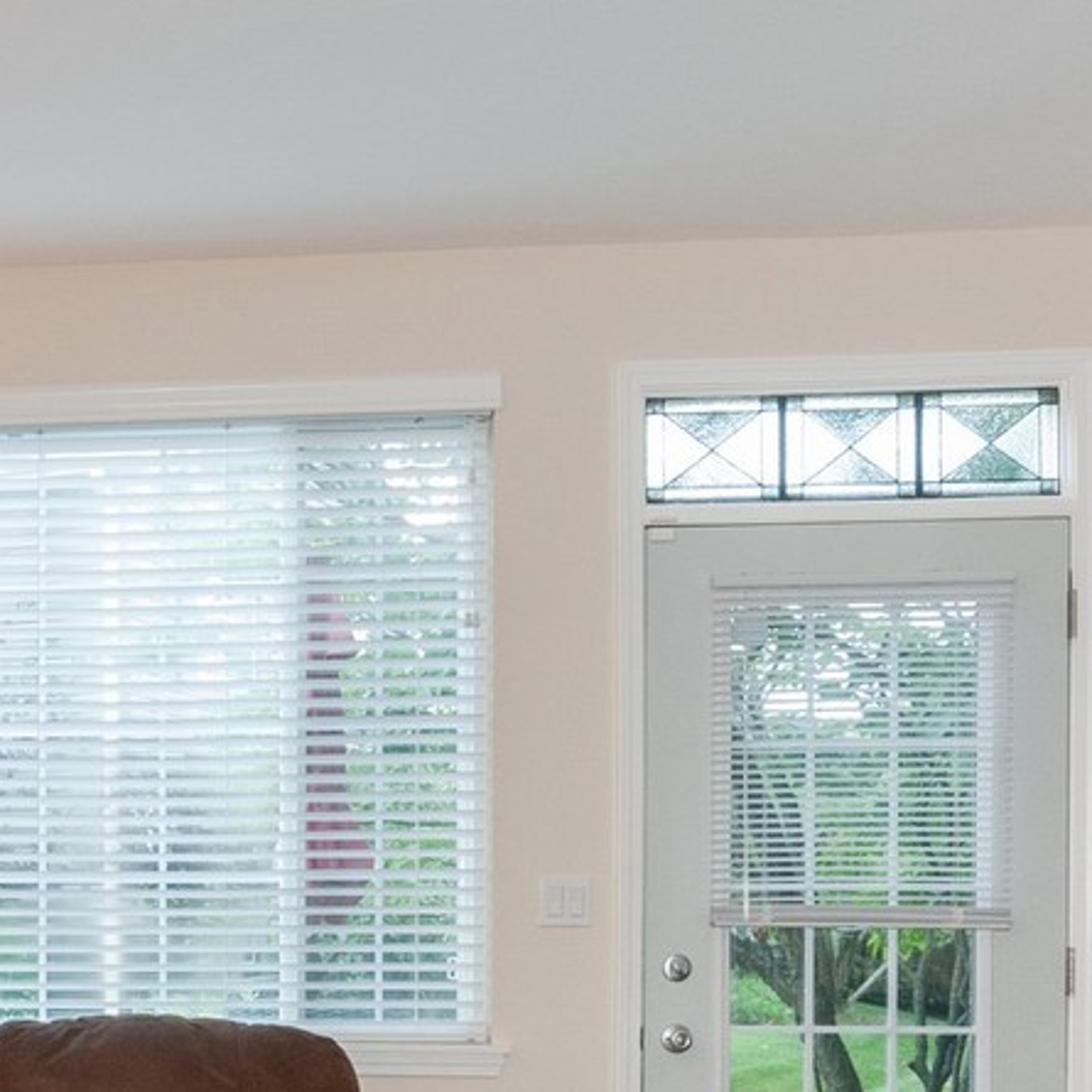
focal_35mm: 93
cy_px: 896
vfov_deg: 18.5
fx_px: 3319
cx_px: -54
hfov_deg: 18.1
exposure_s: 1/20
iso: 400
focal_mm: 20
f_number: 8
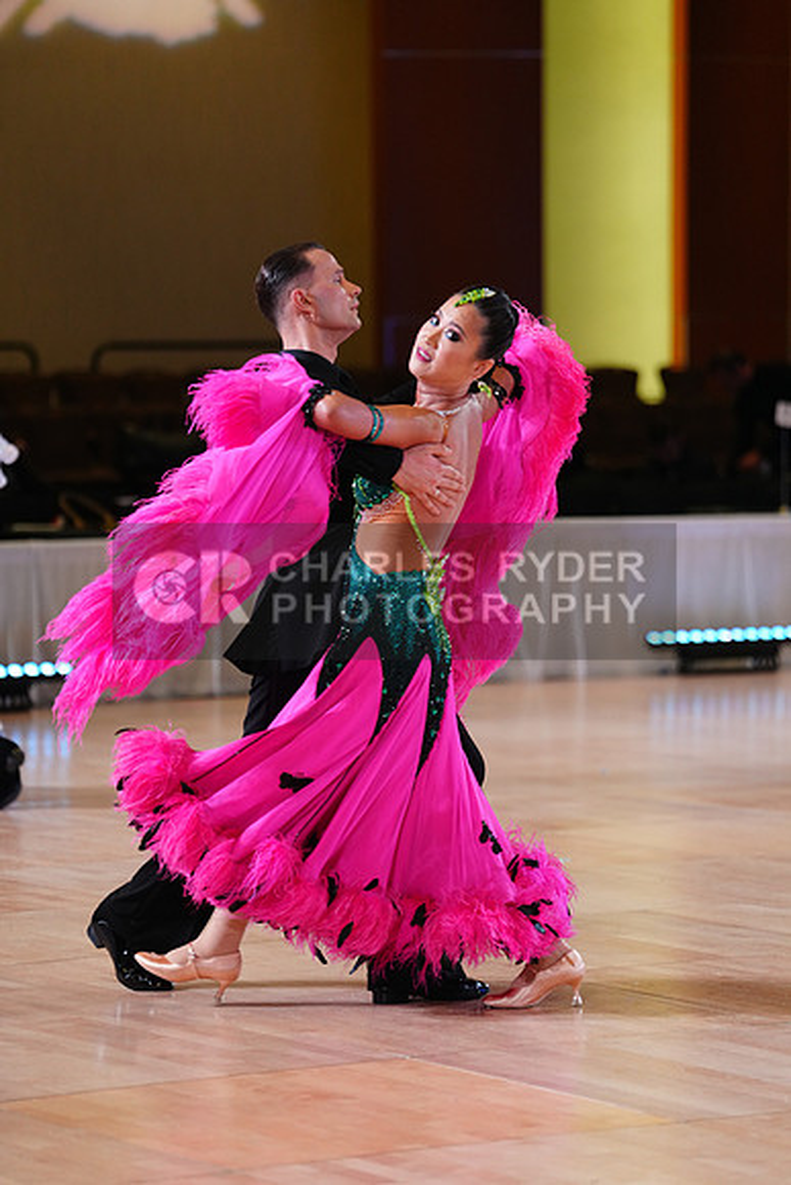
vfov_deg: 14.2
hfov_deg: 9.5
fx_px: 4743
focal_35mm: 144
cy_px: 592
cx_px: 396
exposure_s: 1/400
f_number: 2.8
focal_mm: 144
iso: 2000
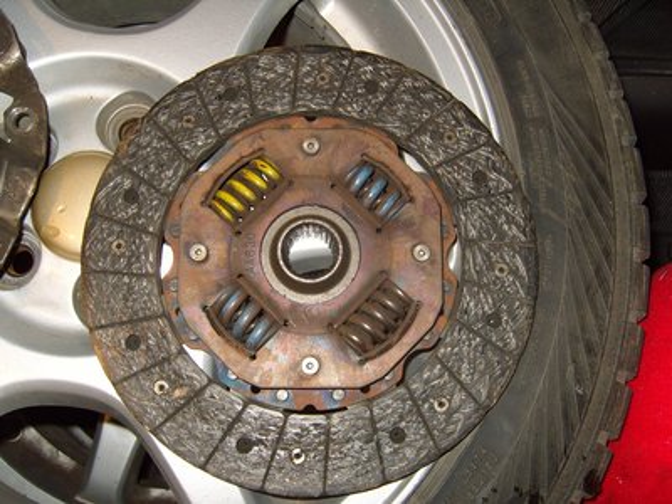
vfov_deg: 40.7
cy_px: 252
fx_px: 679
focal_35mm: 35
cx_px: 336
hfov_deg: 52.6
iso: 100
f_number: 2.8
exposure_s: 1/30
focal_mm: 7.4
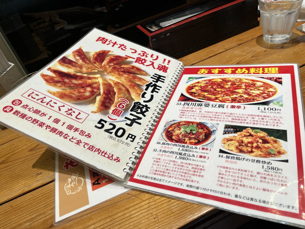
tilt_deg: -37.8
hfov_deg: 67.3
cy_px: 114
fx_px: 229
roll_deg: +16.9
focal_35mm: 26
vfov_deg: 53.1
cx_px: 152
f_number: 1.6
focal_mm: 5.1
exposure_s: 1/120
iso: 64
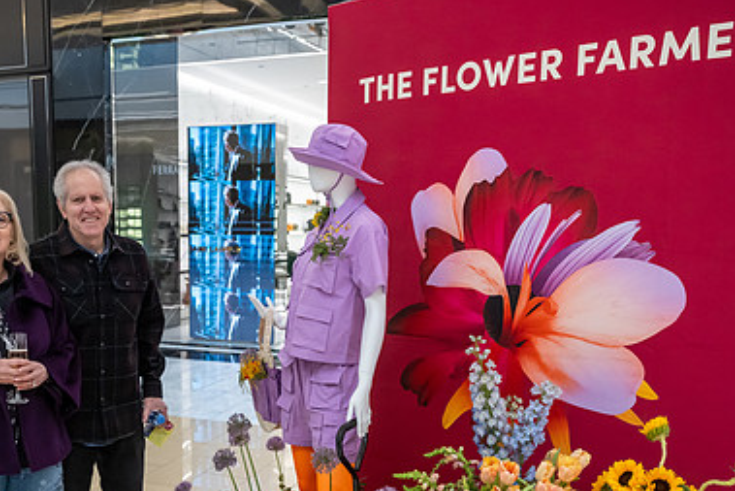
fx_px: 797
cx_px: 274
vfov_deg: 33.7
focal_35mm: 39
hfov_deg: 49.0
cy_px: 352
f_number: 4
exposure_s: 1/400
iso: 3200
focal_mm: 24
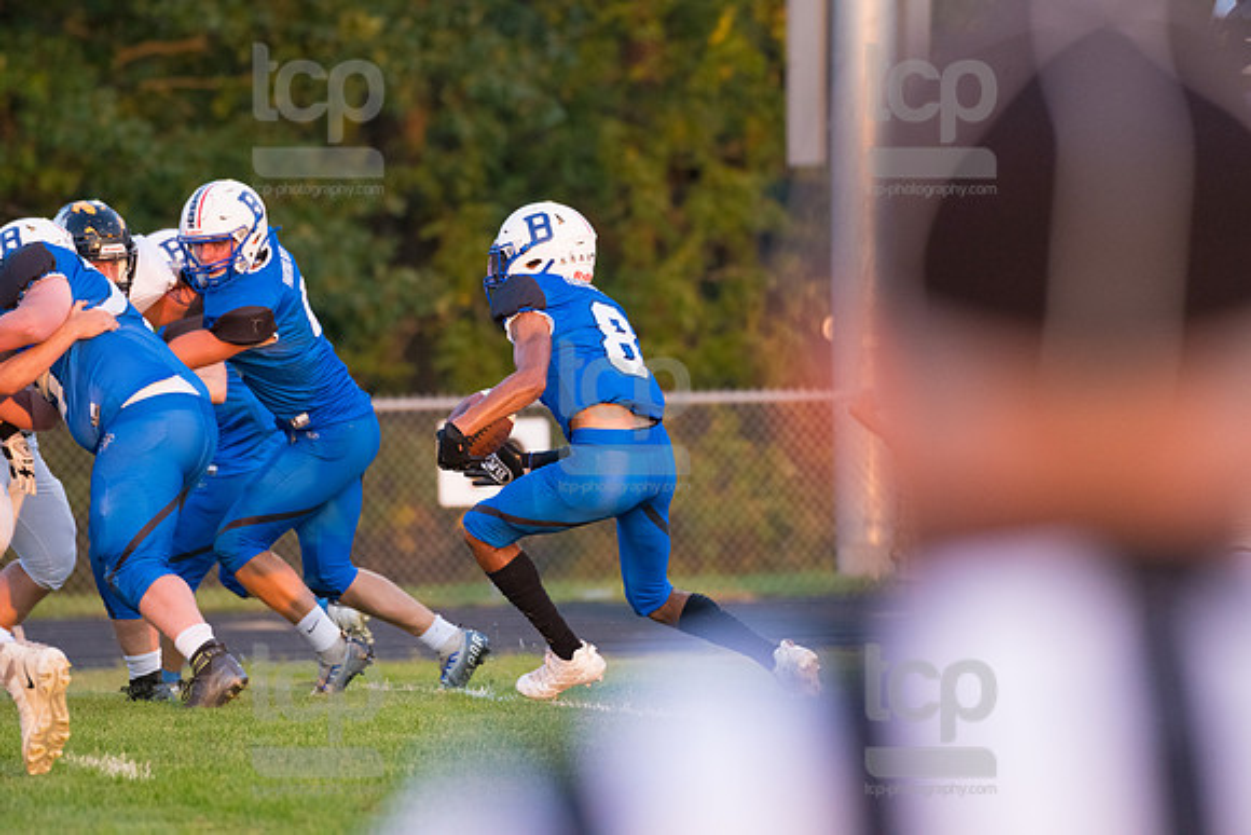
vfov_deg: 3.9
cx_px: 626
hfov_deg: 5.9
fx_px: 12165
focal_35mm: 350
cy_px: 418
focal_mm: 350
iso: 3200
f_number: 5.6
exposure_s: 1/1250
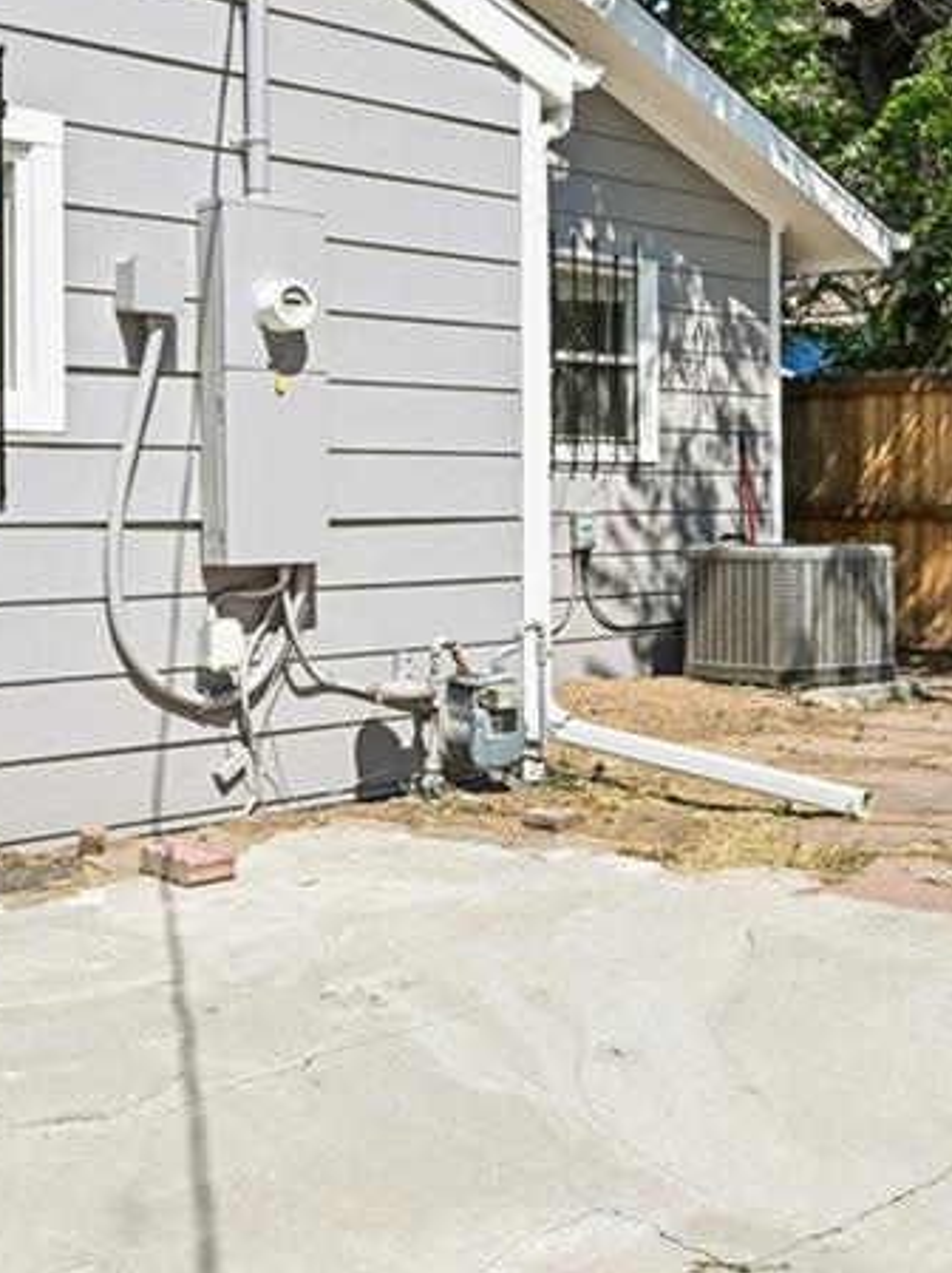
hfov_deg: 30.0
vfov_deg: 39.4
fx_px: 1763
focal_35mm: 48
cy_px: 473
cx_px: 638
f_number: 10
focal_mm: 14
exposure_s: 1/100
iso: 64
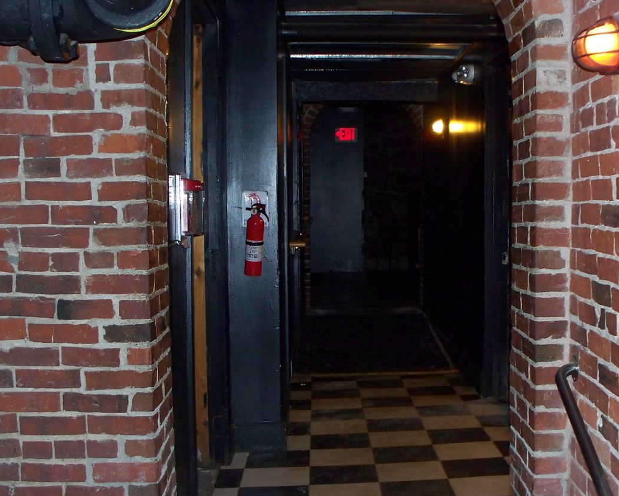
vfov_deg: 28.1
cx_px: 378
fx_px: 989
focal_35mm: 54
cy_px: 267
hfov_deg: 34.6
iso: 200
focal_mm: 7.54
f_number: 2.8
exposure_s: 1/30
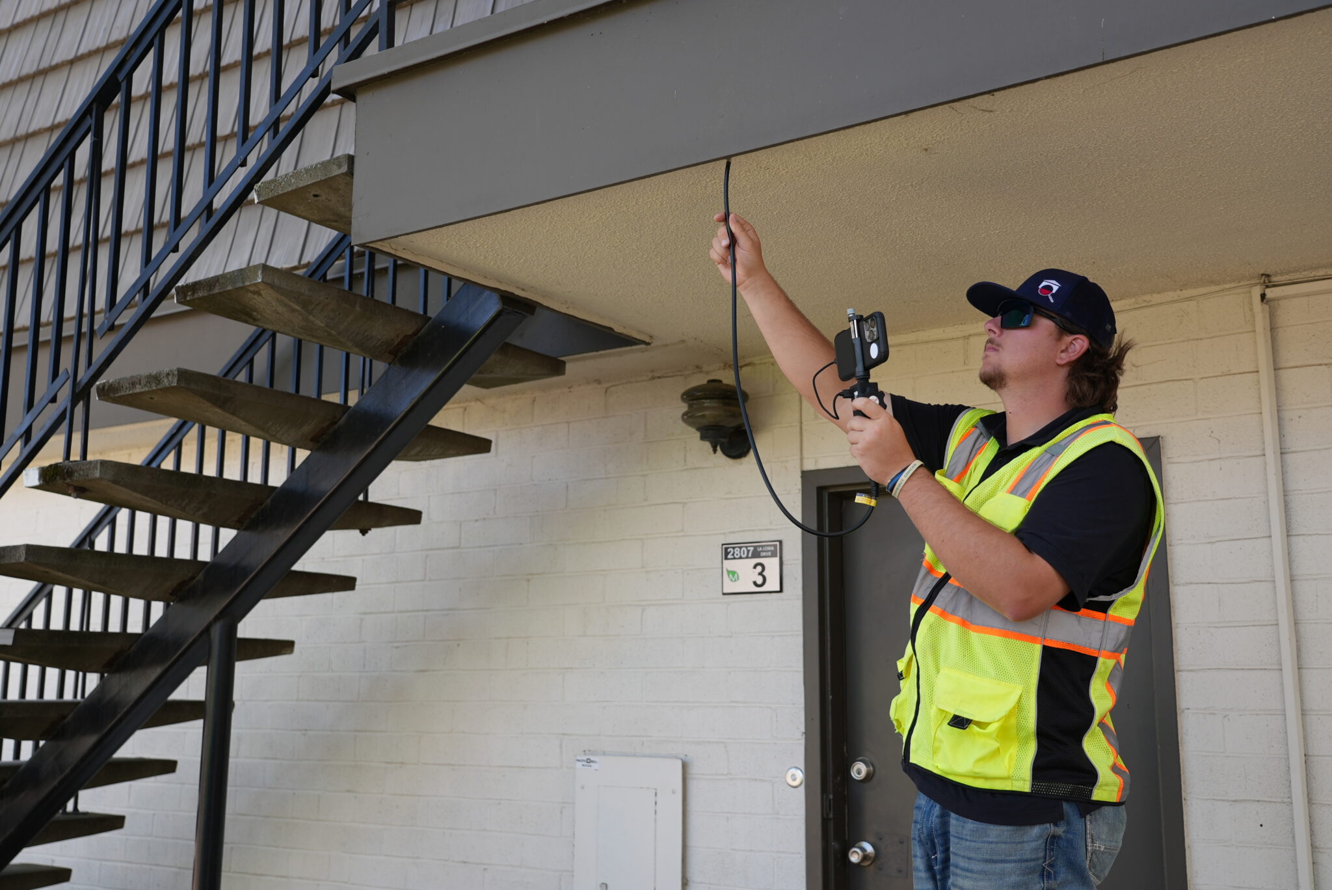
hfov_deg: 53.1
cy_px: 445
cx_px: 666
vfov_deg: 36.9
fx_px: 1333
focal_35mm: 36
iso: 100
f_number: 4
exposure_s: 1/160
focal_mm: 36
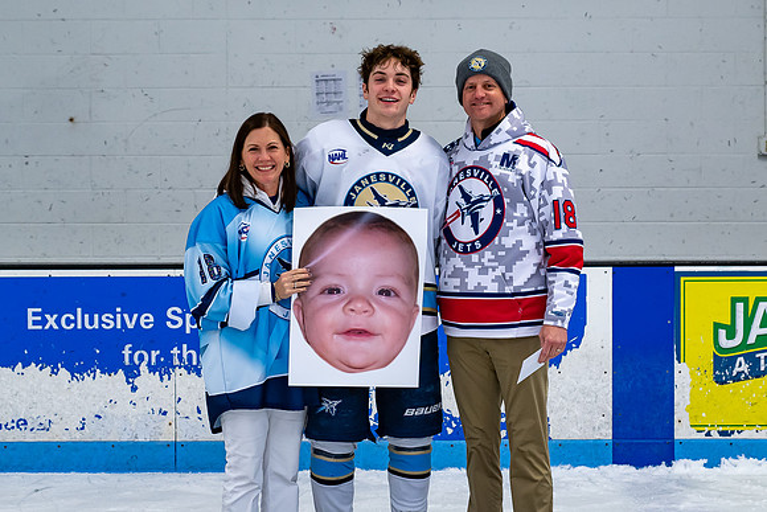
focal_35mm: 97
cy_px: 268
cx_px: 391
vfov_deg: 14.1
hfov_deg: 21.0
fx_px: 2074
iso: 500
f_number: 4.5
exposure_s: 1/250
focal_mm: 48
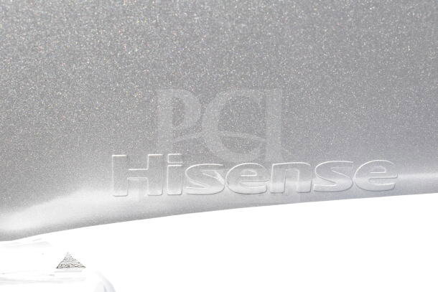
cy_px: 146
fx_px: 767
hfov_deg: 31.9
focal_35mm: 63
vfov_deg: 21.6
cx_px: 219
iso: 1600
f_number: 13
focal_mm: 42
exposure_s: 1/640
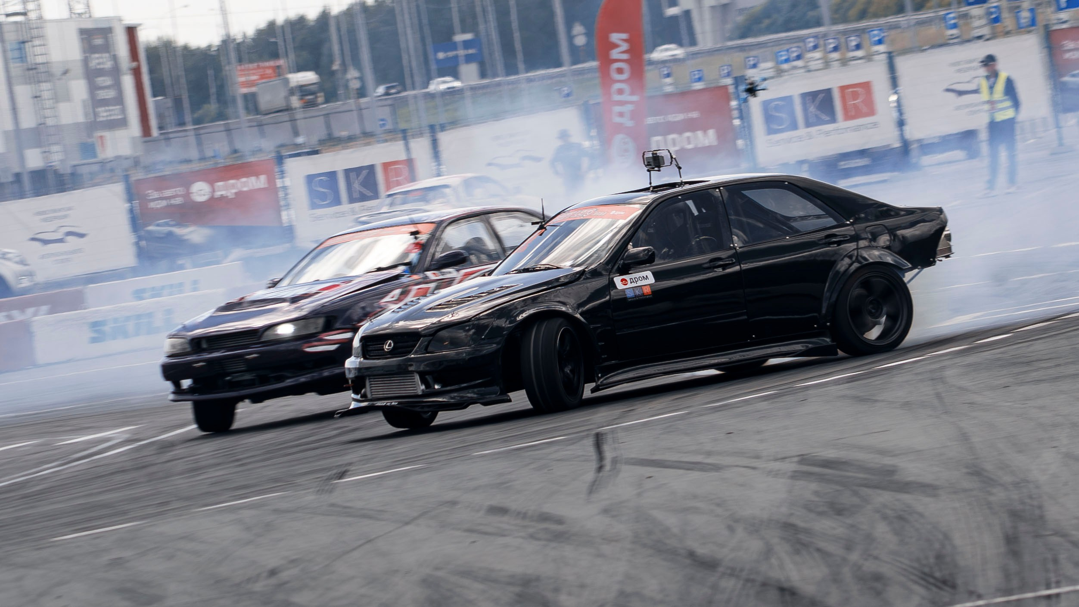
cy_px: 287
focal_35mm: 370
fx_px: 10594
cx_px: 676
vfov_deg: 3.3
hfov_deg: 5.8
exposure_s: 1/125
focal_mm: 150
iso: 100
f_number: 9
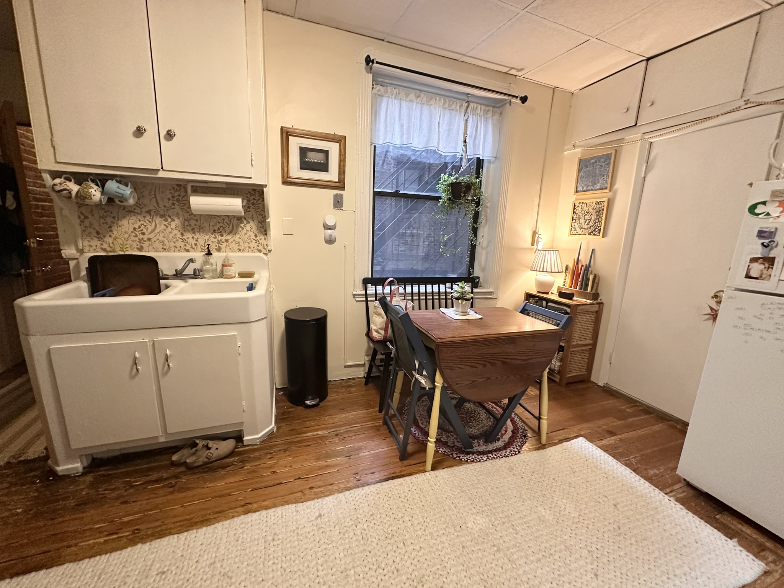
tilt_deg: -11.1
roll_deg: -2.7
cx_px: 392
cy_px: 294
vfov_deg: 85.7
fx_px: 317
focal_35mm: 14
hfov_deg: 102.1
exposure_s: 1/60
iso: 400
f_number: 2.2
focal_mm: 2.22
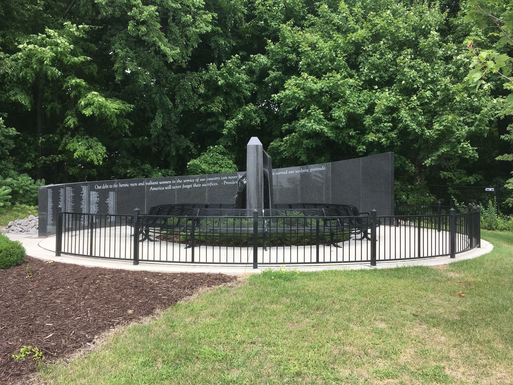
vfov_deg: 48.2
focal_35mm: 29
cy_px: 192
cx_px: 256
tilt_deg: +0.4
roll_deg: -0.5
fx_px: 430
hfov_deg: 61.7
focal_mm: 4.15
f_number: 2.2
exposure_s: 1/538
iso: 25
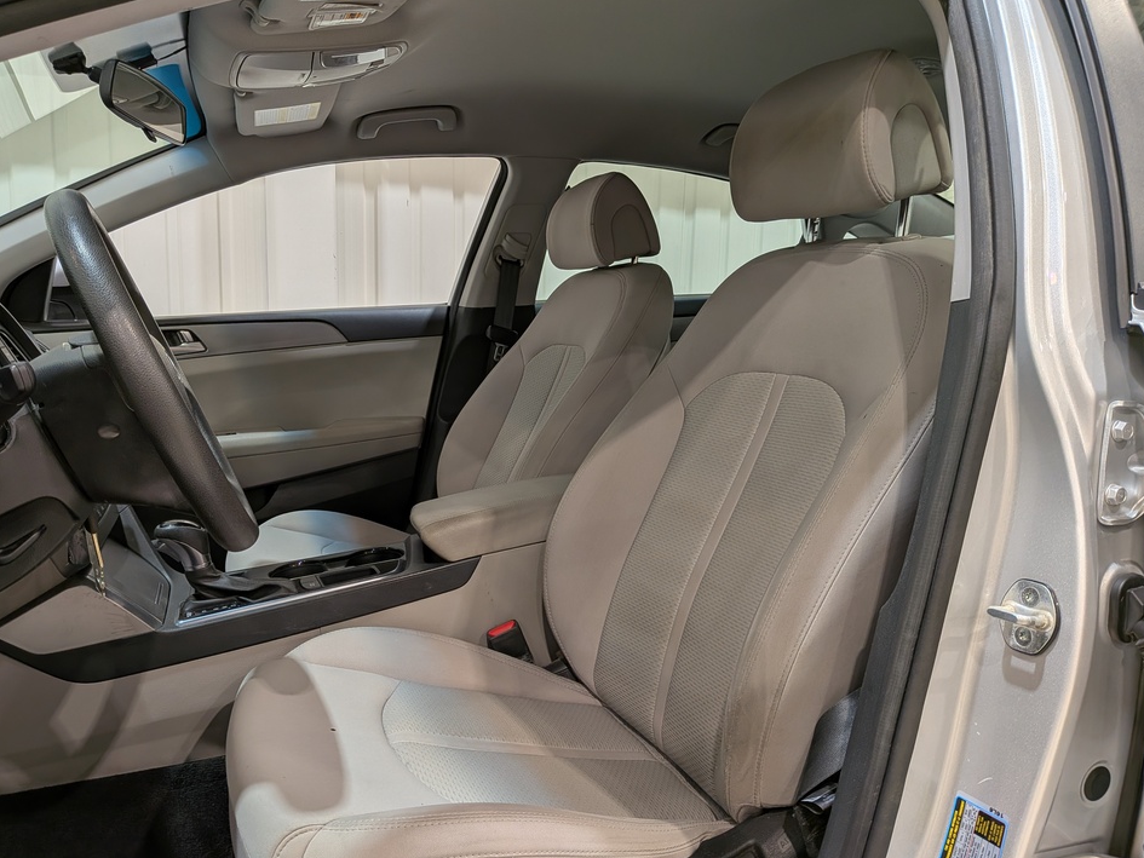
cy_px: 424
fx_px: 859
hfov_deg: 67.2
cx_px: 537
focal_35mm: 26
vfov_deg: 53.1
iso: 29
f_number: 1.7
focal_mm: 4.53
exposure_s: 1/146
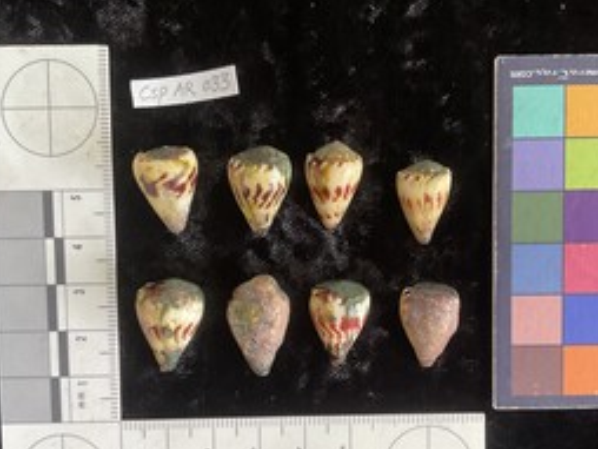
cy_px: 286
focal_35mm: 40
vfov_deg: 35.8
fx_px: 692
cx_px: 346
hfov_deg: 46.6
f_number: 1.8
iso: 125
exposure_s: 1/60
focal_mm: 3
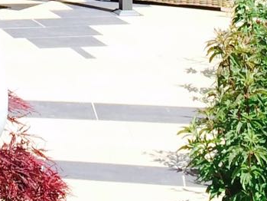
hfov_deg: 11.4
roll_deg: +0.4
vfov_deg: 8.0
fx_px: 1312
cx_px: -44
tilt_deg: +1.1
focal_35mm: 170
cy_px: -287
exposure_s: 1/1172
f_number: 2.2
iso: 32
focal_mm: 4.15
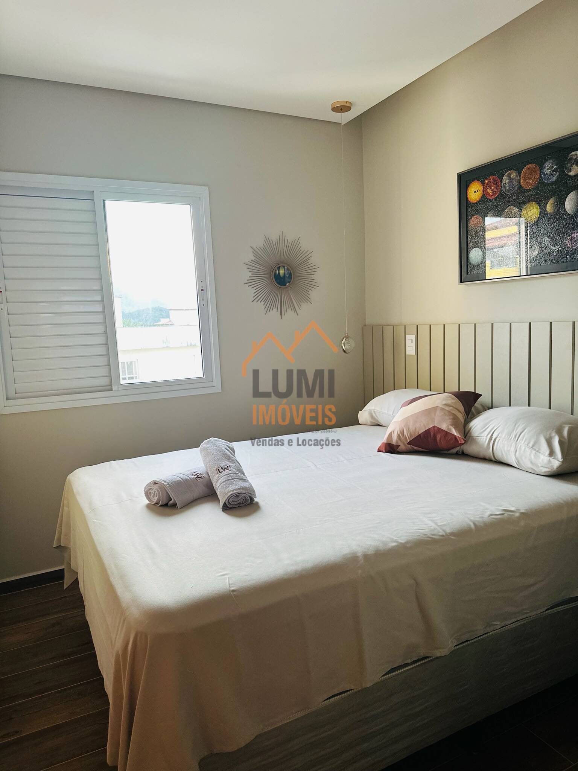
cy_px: 386
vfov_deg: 71.6
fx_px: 534
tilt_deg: -6.4
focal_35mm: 24
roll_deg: +2.6
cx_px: 289
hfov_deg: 56.8
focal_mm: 6.86
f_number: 1.78
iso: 200
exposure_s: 1/60
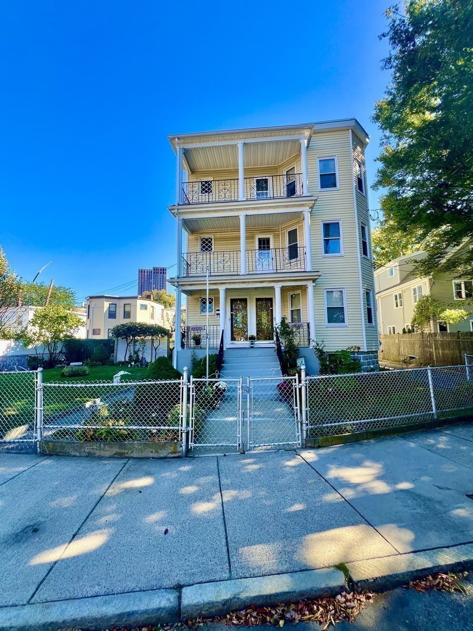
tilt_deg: +6.2
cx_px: 236
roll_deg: +1.4
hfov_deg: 89.9
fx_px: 237
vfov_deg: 106.2
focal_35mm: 13
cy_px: 316
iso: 32
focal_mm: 1.57
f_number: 1.8
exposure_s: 1/263
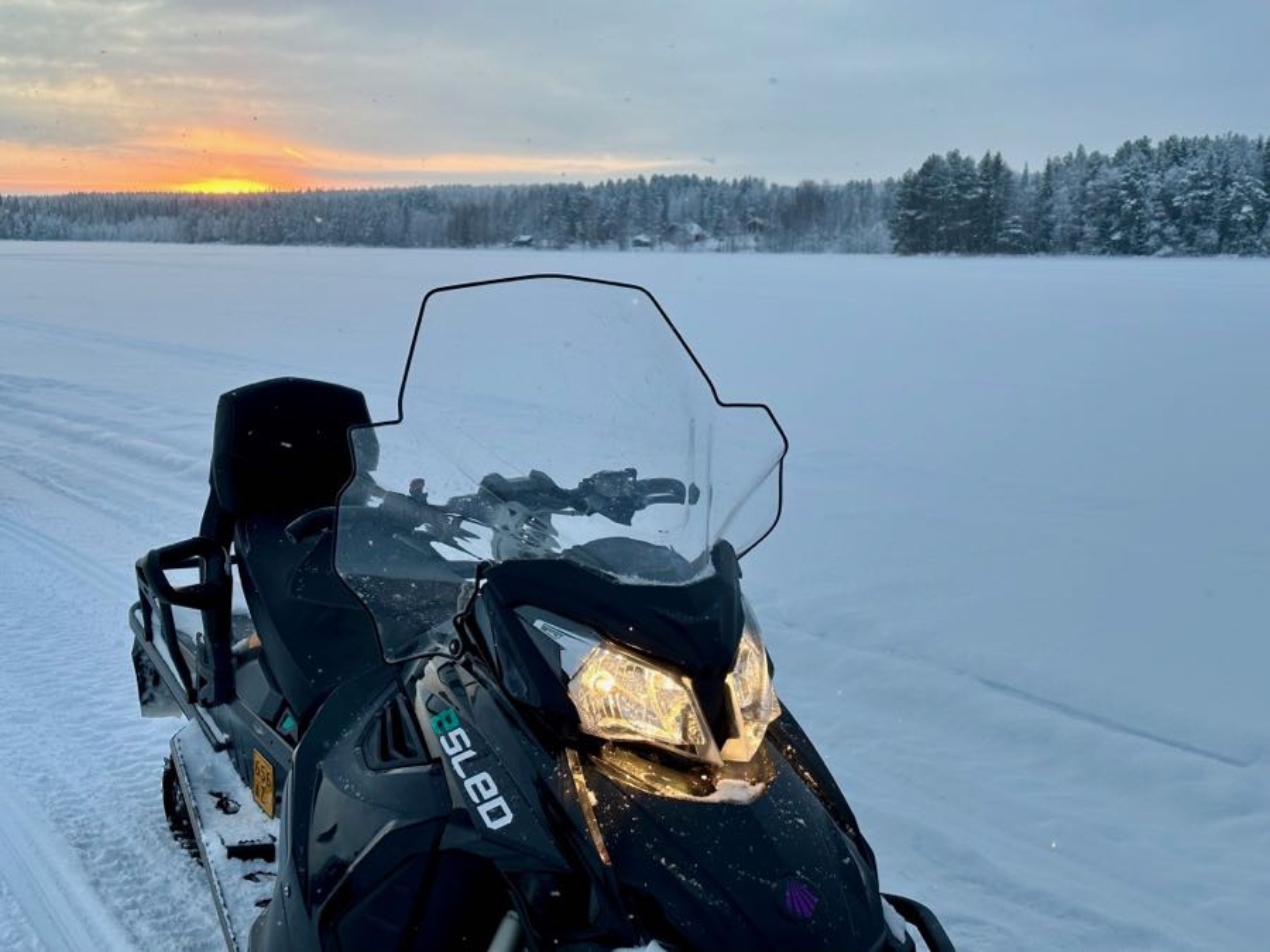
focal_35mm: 48
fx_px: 1761
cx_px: 635
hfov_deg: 39.7
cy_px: 476
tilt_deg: -8.8
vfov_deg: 30.3
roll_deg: -0.5
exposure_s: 1/272
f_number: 1.78
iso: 64
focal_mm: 6.86
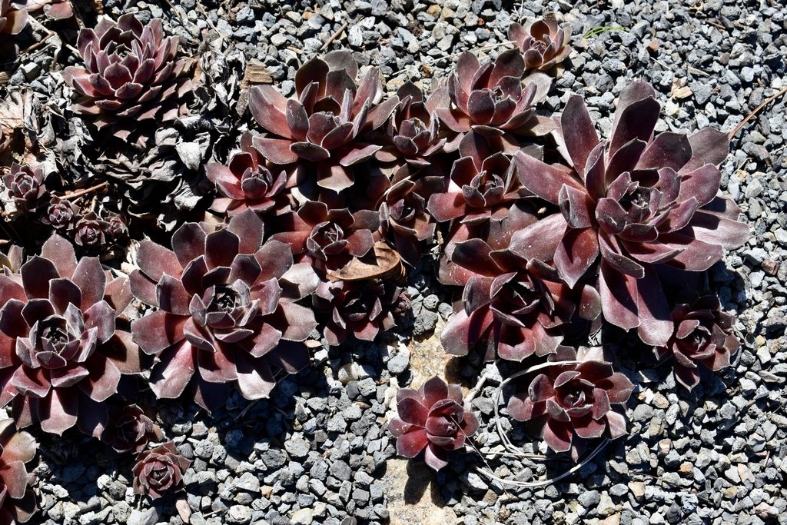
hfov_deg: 26.0
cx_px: 394
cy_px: 262
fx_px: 1705
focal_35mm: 78
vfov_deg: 17.5
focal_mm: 52
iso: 200
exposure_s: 1/250
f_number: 8
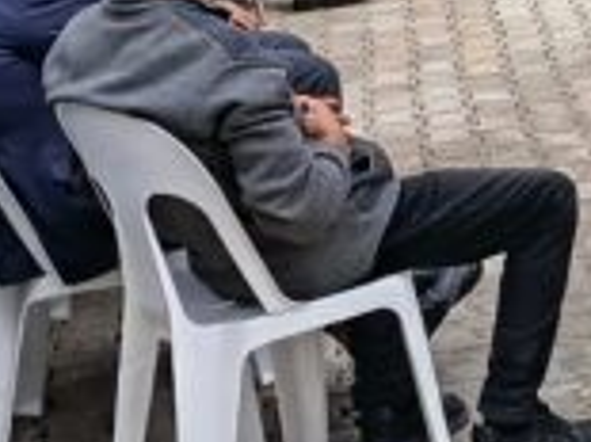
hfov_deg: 12.2
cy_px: -208
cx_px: 1054
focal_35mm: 149
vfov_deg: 9.7
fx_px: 2542
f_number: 1.7
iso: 50
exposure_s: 1/175
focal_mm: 5.24
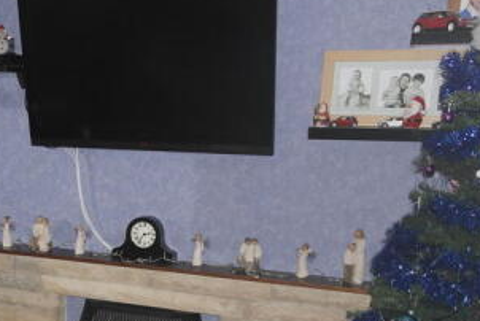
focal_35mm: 65
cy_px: 298
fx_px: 867
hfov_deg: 29.2
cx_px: 15
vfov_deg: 20.5
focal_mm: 20
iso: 200
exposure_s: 1/40
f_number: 3.5
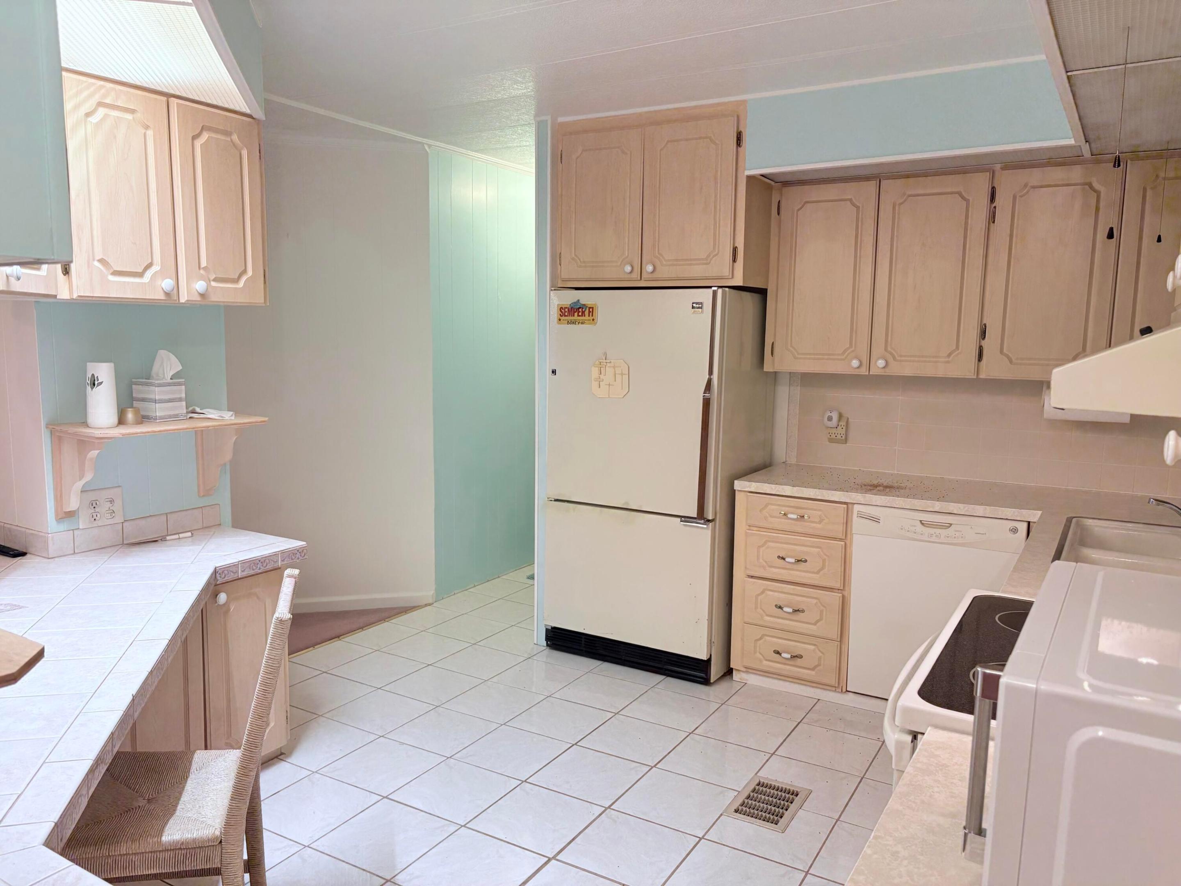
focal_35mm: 26
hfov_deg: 67.3
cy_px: 443
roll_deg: -0.5
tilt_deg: -8.3
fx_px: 887
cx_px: 590
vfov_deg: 53.1
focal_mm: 5.96
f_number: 1.6
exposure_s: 1/60
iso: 100
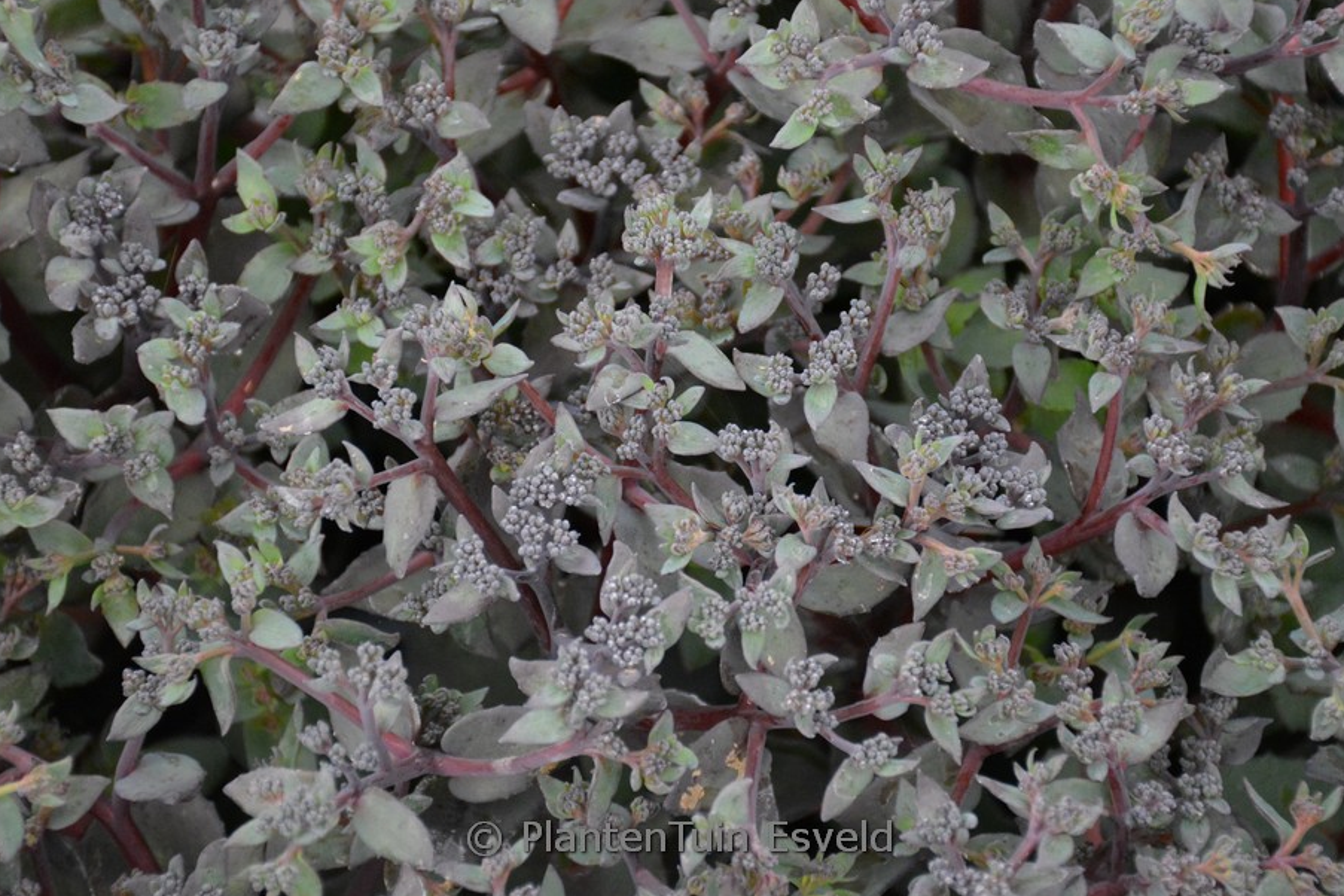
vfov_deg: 10.7
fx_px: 4762
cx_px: 683
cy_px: 432
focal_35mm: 128
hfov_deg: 16.1
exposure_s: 1/100
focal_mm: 75
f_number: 5
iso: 3200
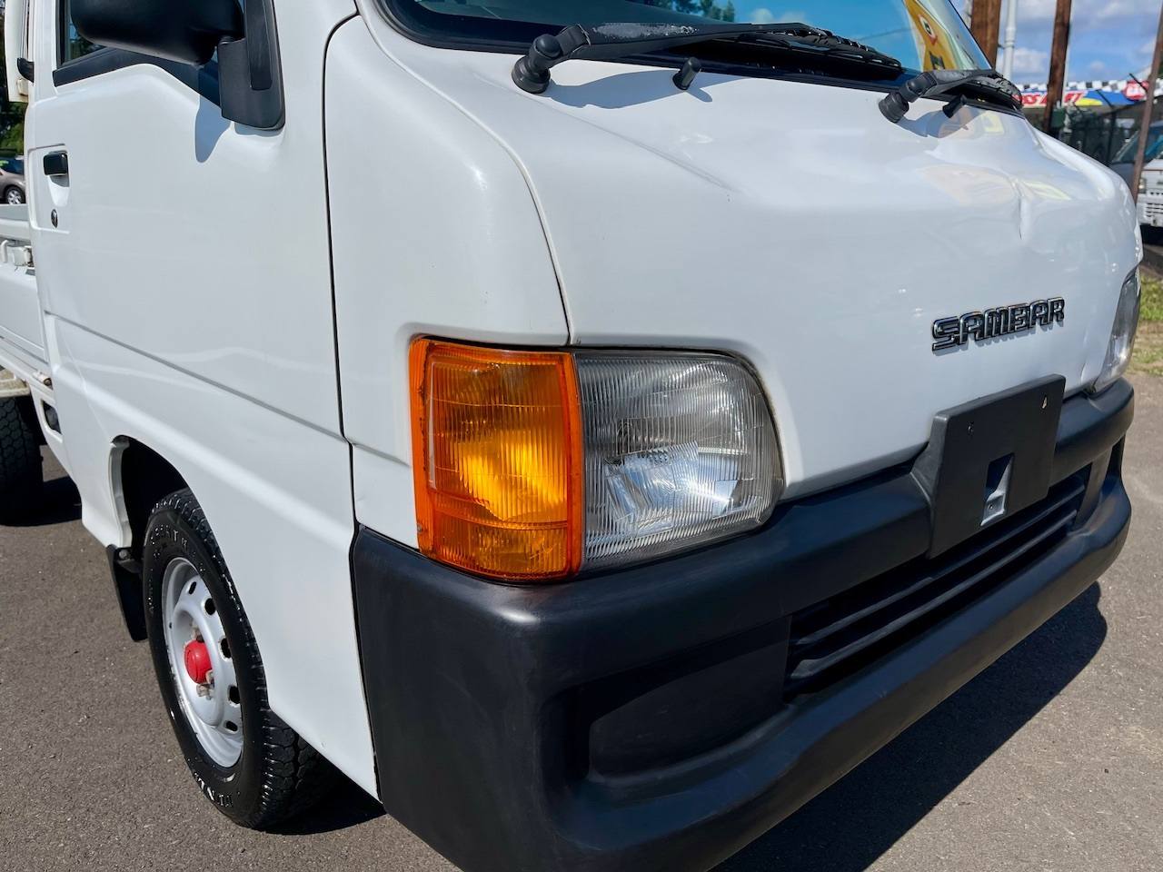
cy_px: 436
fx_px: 840
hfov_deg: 69.4
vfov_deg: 54.9
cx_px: 582
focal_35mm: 25
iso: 32
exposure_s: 1/9174
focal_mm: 5.1
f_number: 1.6
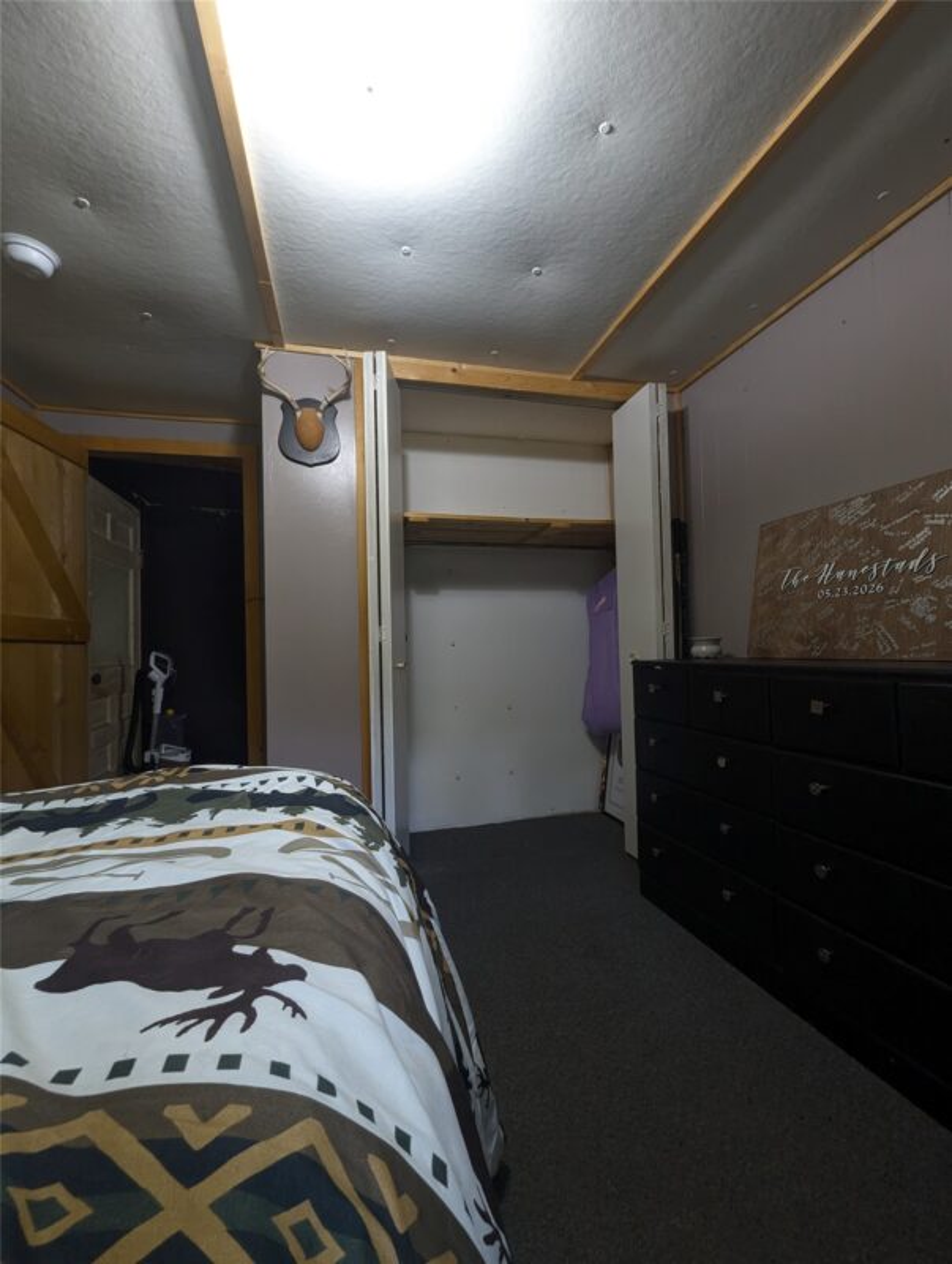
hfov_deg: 90.1
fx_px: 475
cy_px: 632
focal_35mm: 13
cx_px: 476
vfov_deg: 106.1
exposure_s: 1/40
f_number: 2.2
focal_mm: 1.95
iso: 342
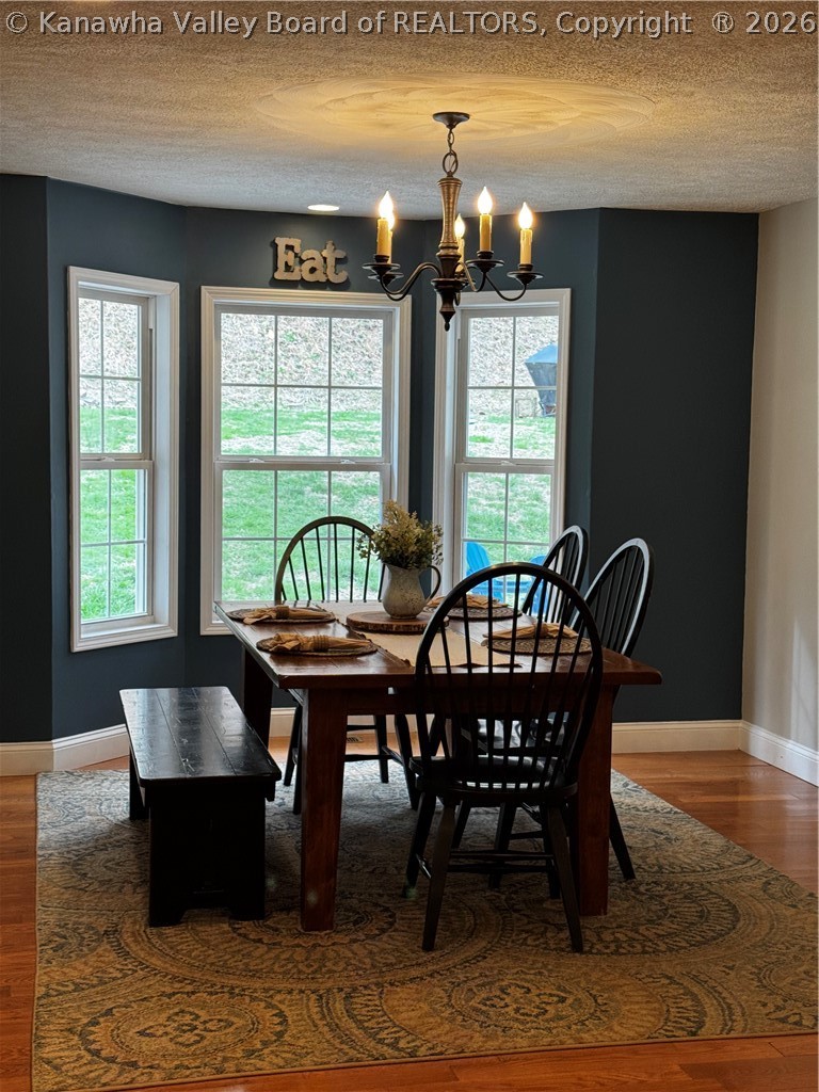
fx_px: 1514
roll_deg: -1.5
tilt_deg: -4.4
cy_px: 546
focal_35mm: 48
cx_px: 410
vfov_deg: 39.7
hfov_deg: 30.3
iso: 80
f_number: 1.78
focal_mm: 6.76
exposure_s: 1/120
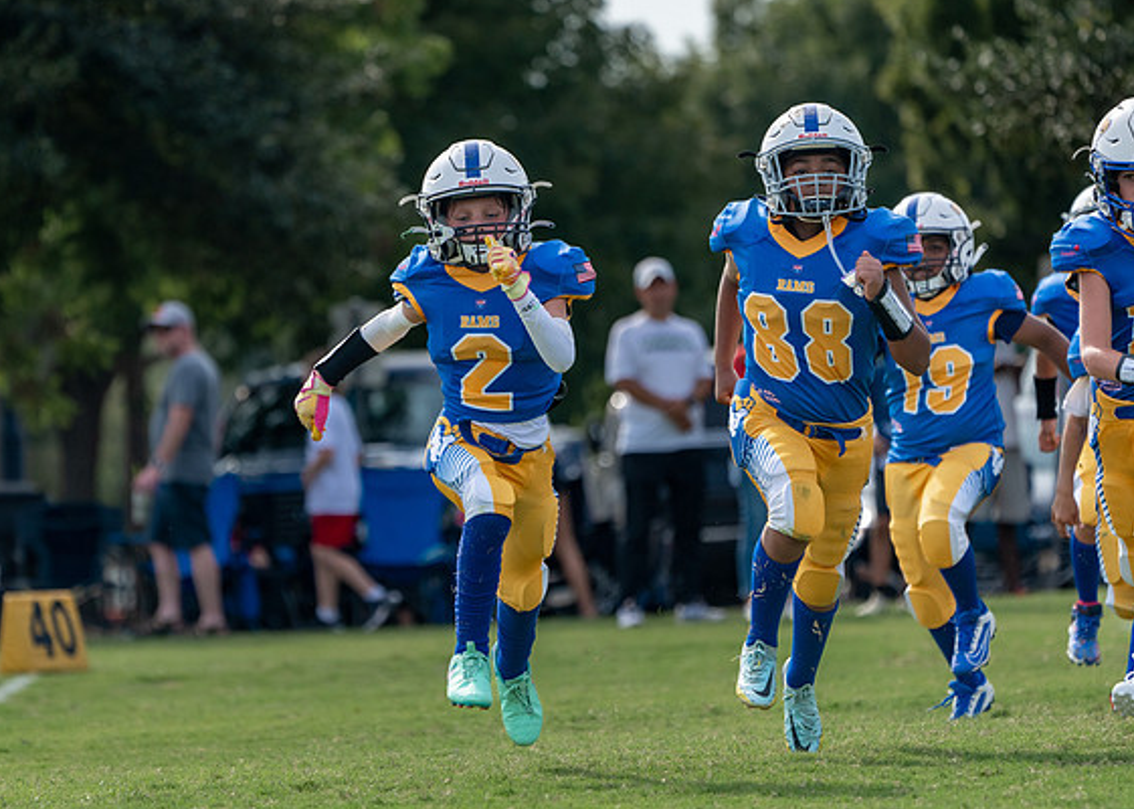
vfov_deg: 3.8
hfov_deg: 5.4
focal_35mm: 375
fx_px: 12070
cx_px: 496
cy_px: 463
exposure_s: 1/1600
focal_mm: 300
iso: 250
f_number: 5.6
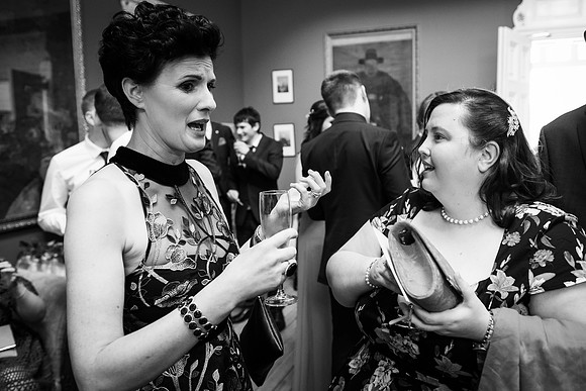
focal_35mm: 29
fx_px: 470
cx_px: 319
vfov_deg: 45.2
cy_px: 187
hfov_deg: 63.8
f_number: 2
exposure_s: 1/160
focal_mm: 16
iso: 1250
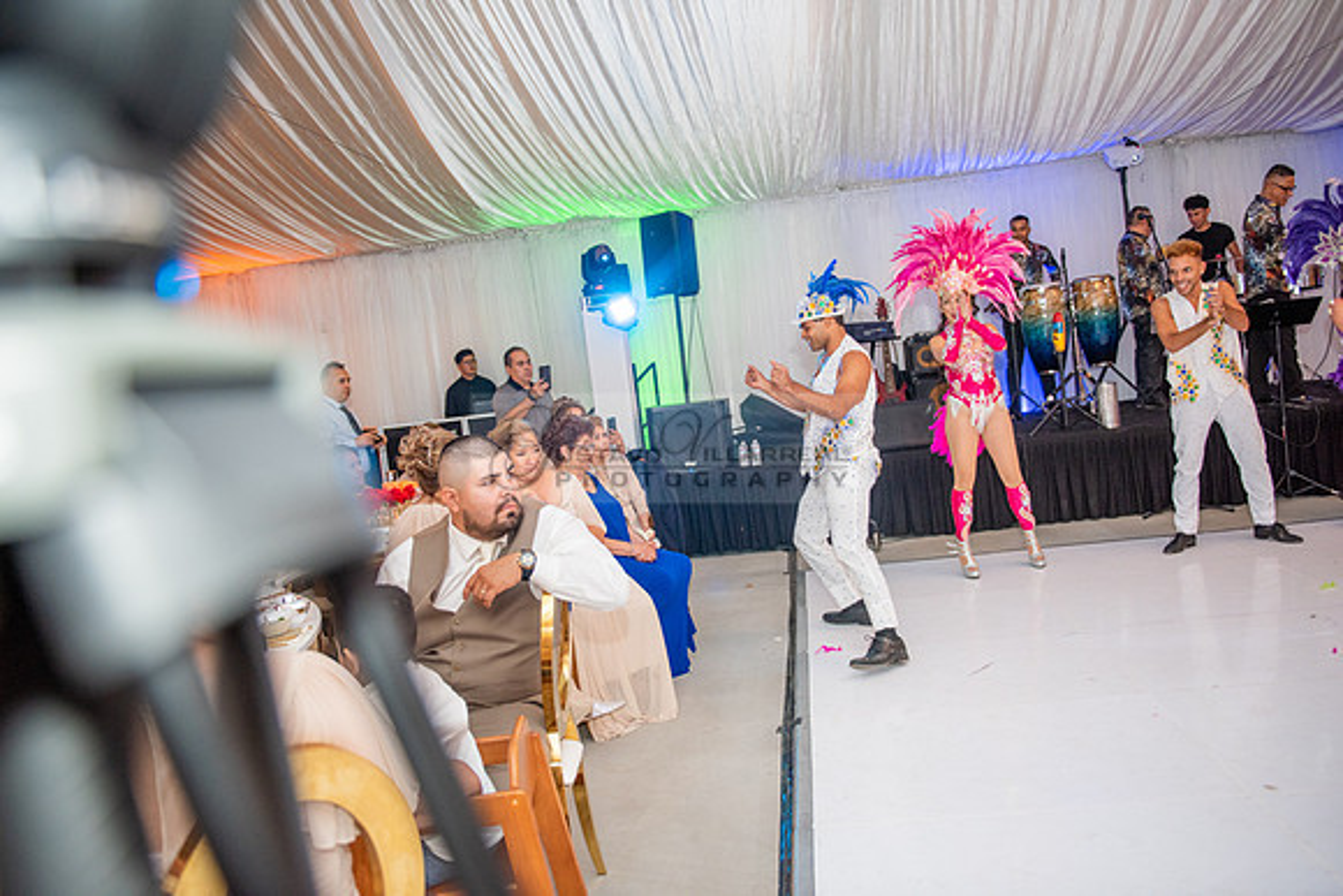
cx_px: 672
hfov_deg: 65.5
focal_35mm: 28
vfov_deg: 46.4
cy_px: 448
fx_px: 1045
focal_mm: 28
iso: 1000
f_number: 2.8
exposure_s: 1/160
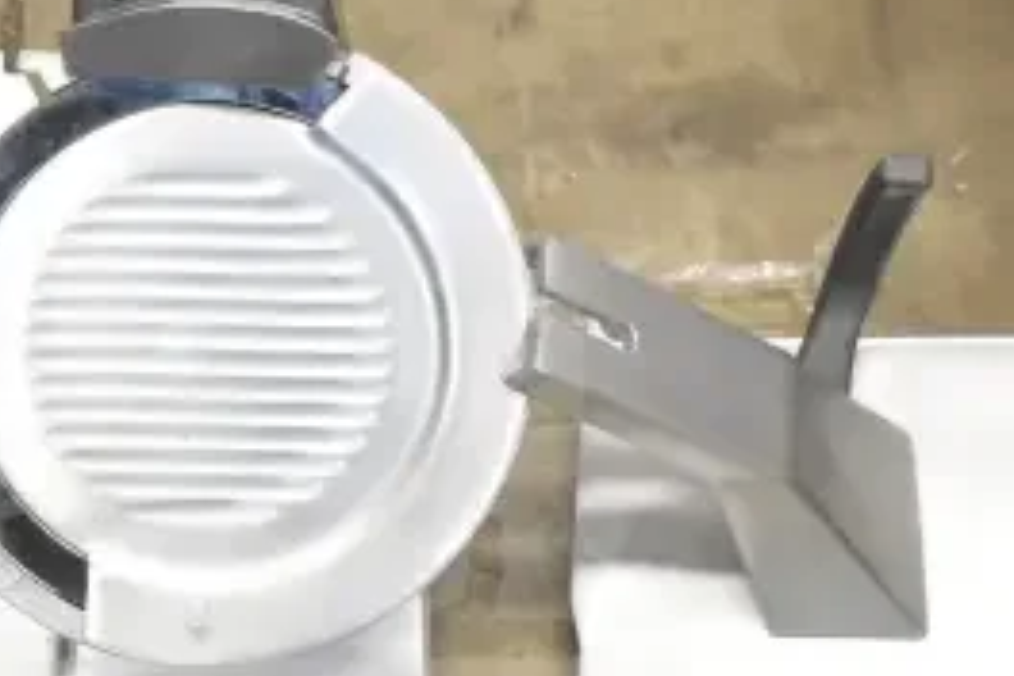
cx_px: 250
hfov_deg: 20.9
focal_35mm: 97
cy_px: 536
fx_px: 2732
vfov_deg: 14.0
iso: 2500
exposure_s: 1/50
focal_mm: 28
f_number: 4.2
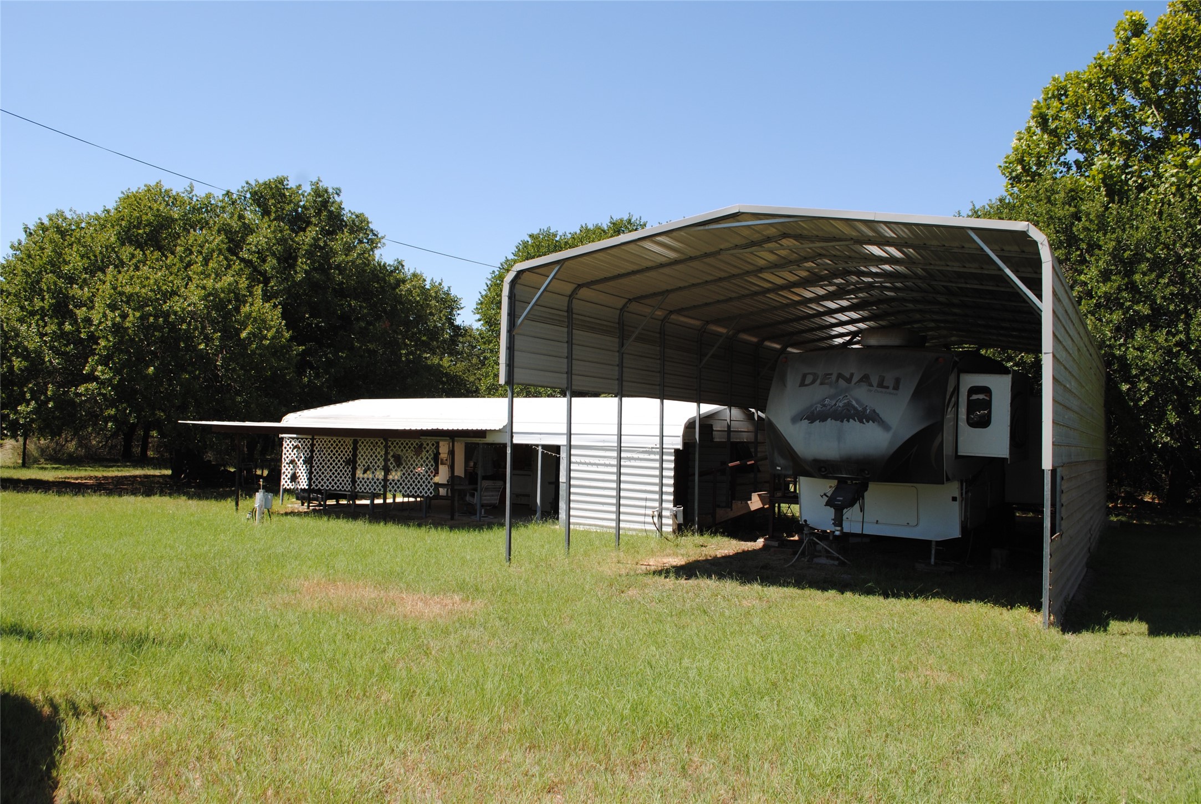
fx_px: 902
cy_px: 402
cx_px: 600
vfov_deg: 48.0
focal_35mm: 27
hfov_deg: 67.3
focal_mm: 18
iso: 100
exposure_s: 1/200
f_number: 8
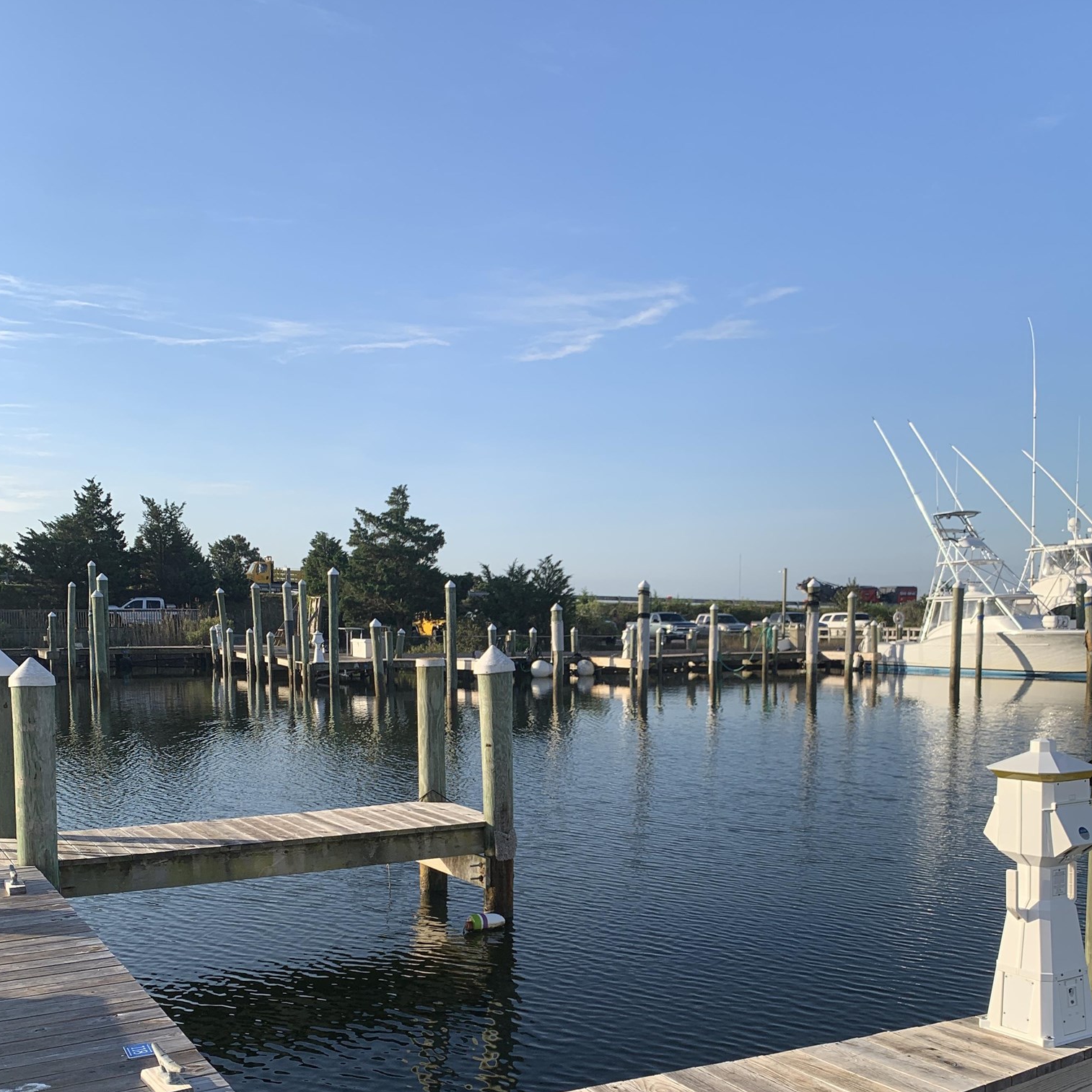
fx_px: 1249
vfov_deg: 46.4
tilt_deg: -5.5
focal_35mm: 35
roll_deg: -0.9
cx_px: 582
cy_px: 743
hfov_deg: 47.2
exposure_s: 1/1634
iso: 25
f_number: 1.8
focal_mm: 4.25
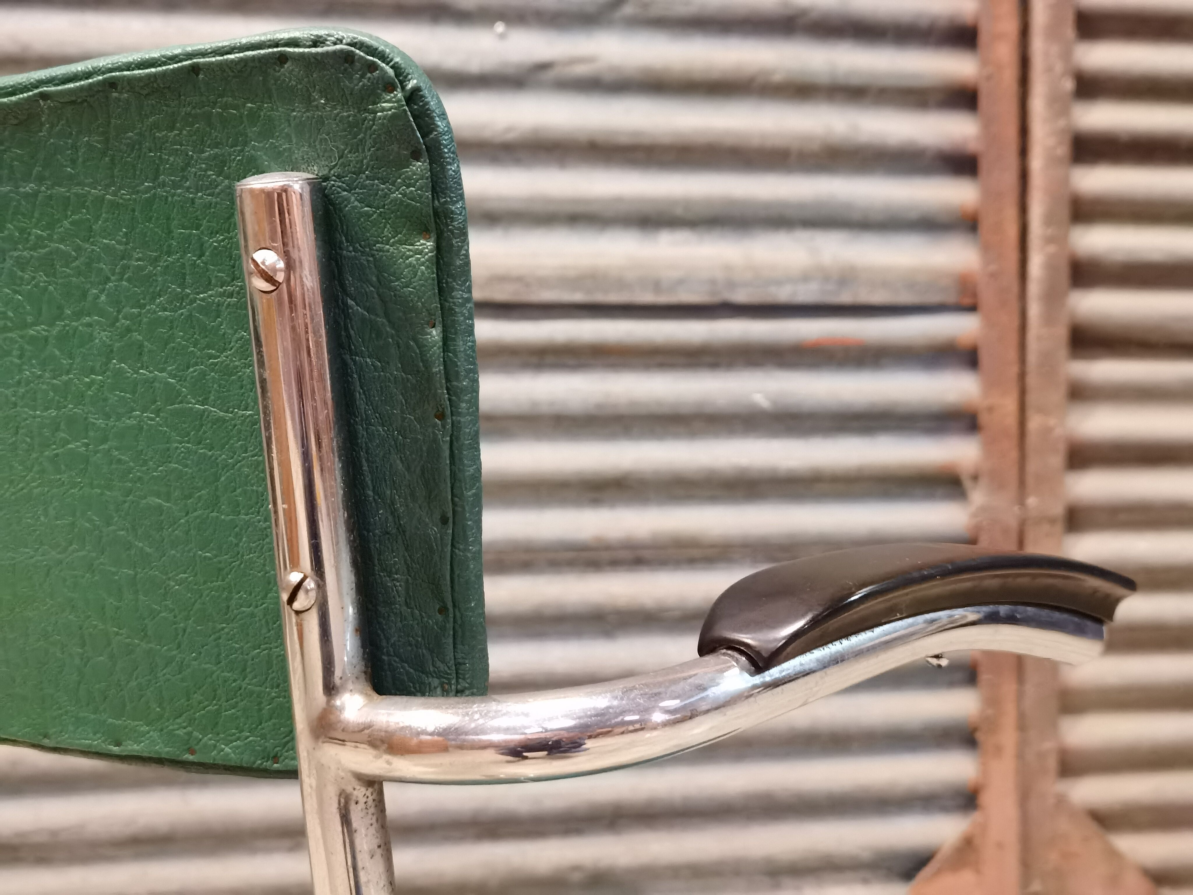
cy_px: 448
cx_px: 596
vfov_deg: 32.9
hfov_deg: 42.9
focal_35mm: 44
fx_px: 1516
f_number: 1.9
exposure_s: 1/20
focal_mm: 6.71
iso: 1600
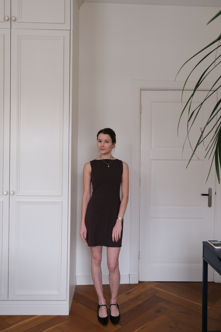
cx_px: 110
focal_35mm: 29
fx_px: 267
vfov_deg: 63.7
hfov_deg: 45.0
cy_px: 166
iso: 200
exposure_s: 1/25
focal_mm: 19.6
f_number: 2.8
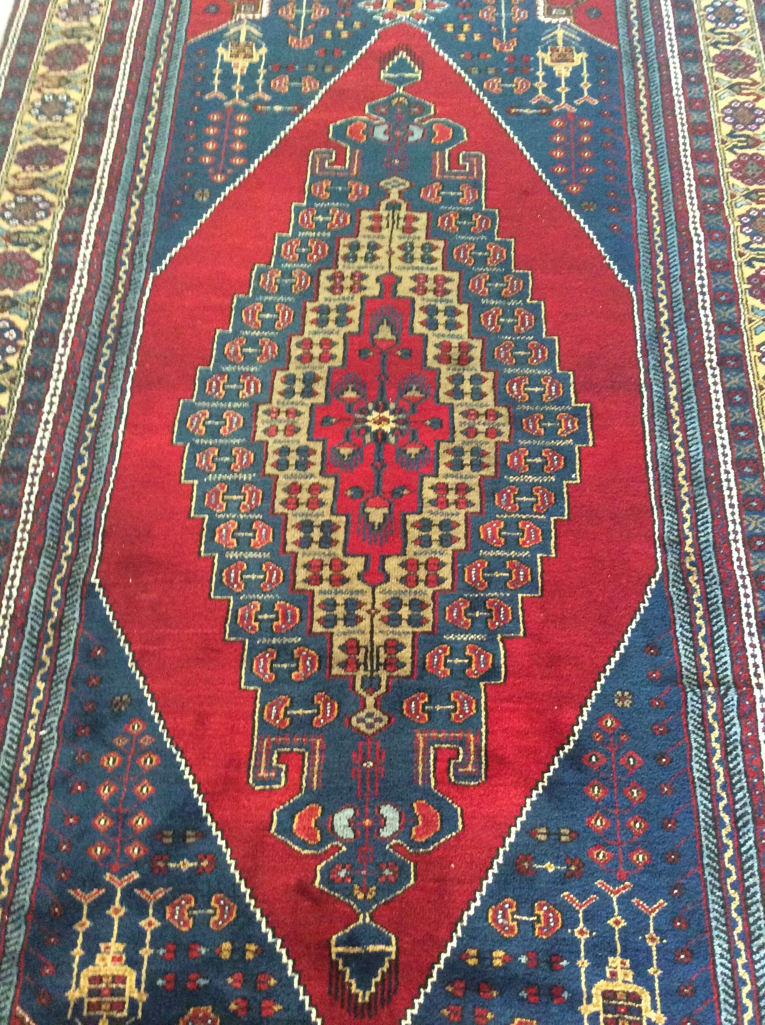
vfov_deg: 56.9
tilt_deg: -64.7
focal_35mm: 32
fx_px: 945
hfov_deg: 44.1
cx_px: 382
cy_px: 512
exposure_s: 1/17
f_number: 2.4
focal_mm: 3.3
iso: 400
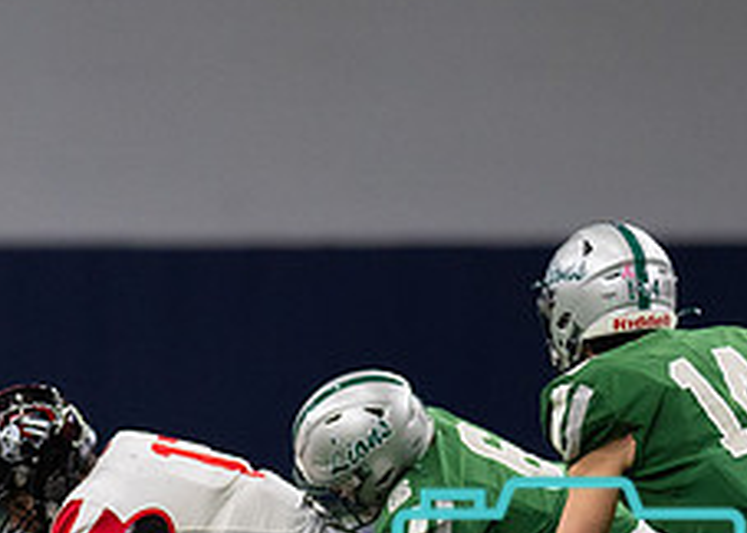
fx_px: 14910
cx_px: 624
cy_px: 569
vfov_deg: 2.0
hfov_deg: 2.9
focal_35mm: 703
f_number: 1.8
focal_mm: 135
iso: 1000
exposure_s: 1/1250
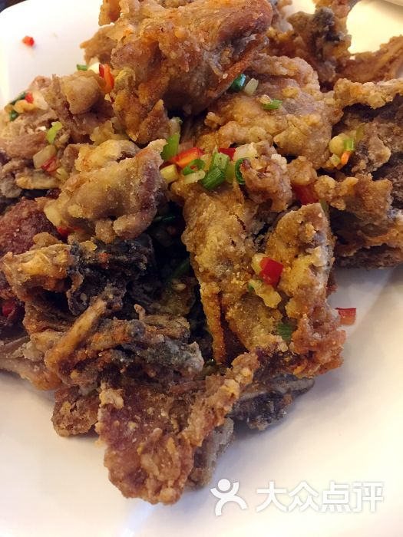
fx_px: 450
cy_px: 268
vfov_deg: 61.7
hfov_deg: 48.2
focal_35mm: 29
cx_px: 202
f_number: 2.2
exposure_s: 1/17
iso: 125
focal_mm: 4.15
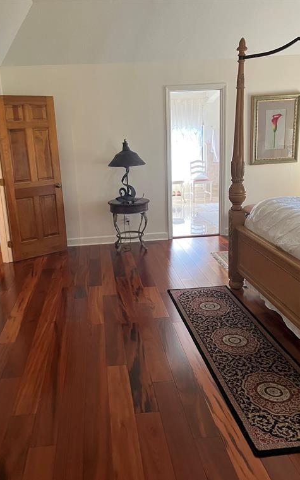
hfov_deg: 41.7
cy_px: 241
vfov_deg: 62.9
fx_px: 392
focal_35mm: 30
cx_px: 123
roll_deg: +2.5
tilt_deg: -14.6
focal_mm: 3.99
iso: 250
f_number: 1.8
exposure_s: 1/60
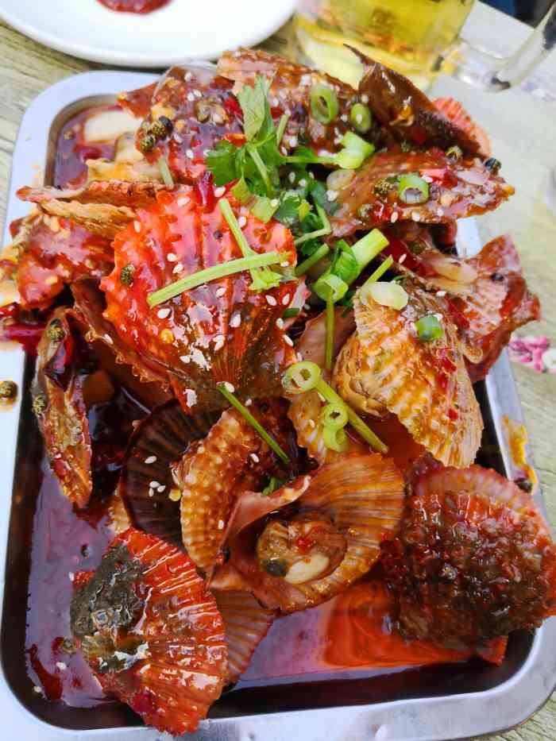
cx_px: 278
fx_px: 578
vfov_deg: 65.3
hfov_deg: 51.4
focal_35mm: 27
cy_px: 370
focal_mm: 3.95
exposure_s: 1/50
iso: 50
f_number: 1.6
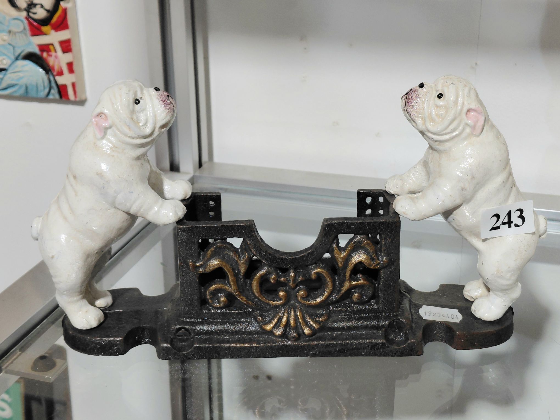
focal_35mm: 25
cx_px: 280
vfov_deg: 54.9
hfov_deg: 69.4
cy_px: 210
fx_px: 404
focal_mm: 4.69
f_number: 1.8
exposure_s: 1/101
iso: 100
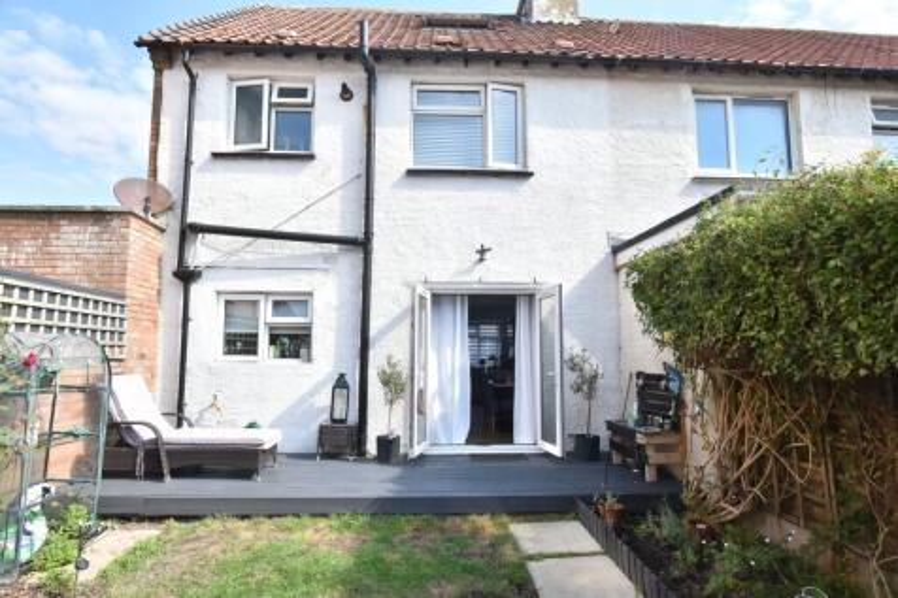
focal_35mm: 20
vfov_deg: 63.2
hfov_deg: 85.4
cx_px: 449
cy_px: 299
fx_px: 486
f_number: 9
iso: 500
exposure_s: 1/320
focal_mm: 13
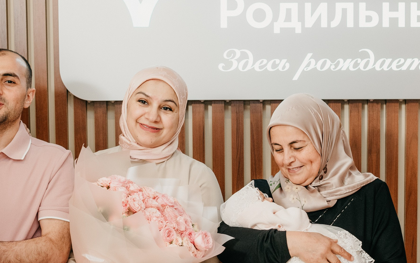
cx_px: 226
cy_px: 227
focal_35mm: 91
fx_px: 1042
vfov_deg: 14.2
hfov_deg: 22.8
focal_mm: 35
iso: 320
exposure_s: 1/160
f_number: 3.5
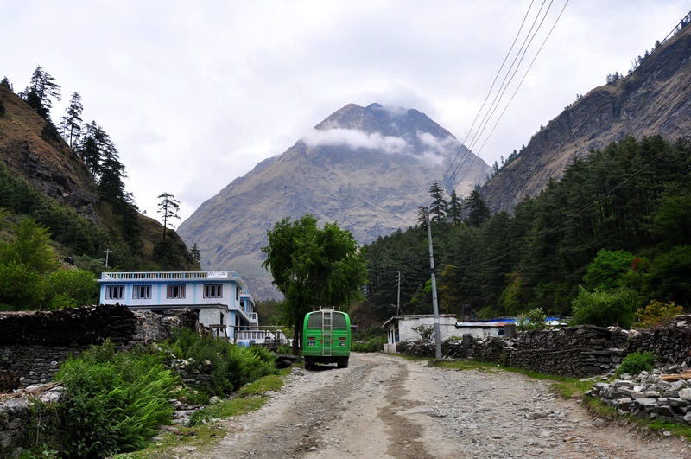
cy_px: 230
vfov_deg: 38.3
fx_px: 661
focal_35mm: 34
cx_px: 346
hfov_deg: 55.2
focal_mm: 23
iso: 200
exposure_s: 1/320
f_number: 10
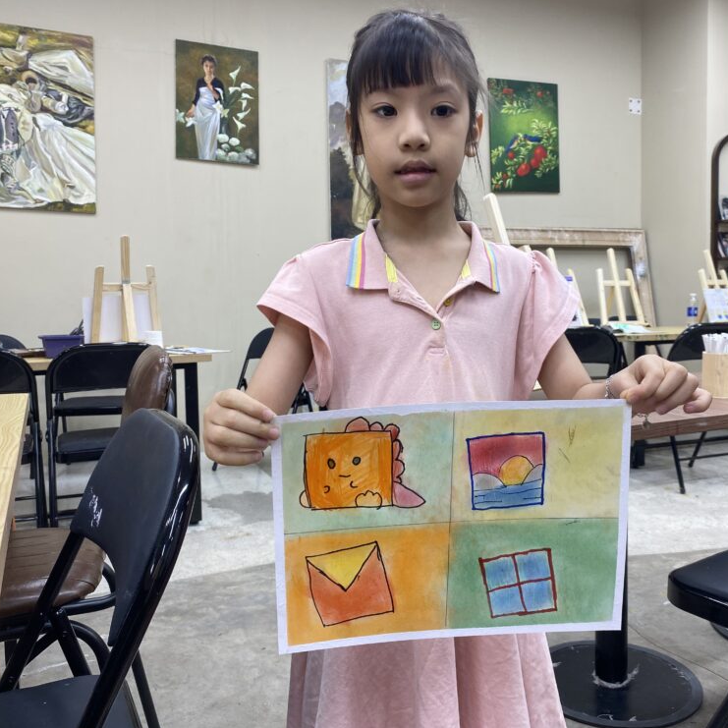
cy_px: 367
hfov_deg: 52.4
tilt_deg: -6.5
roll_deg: +0.6
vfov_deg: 52.5
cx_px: 413
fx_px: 738
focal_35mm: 31
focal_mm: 4.25
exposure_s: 1/100
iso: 64
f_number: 1.8
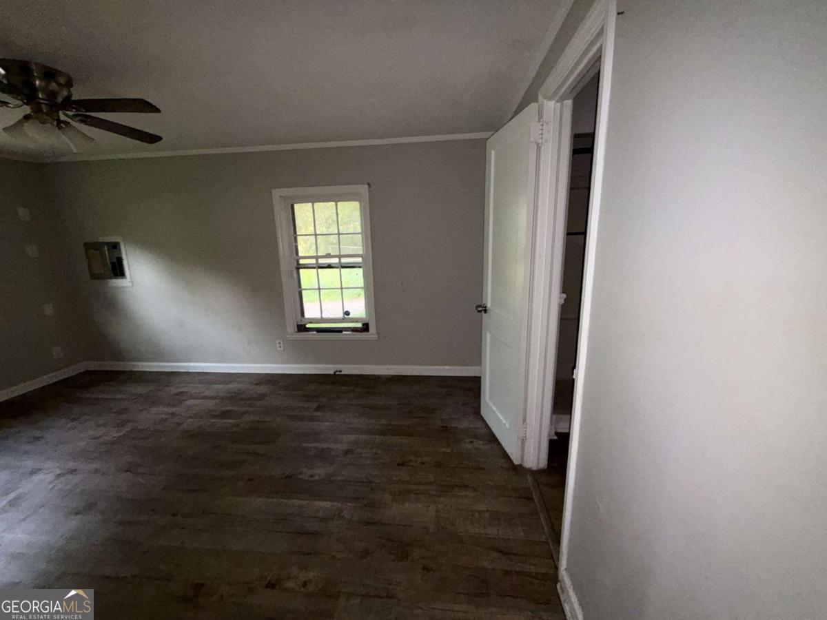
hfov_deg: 102.1
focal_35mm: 14
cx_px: 414
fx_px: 334
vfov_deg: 85.7
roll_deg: +0.5
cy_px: 310
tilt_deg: -15.4
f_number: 2.2
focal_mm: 2.22
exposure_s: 1/60
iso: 160
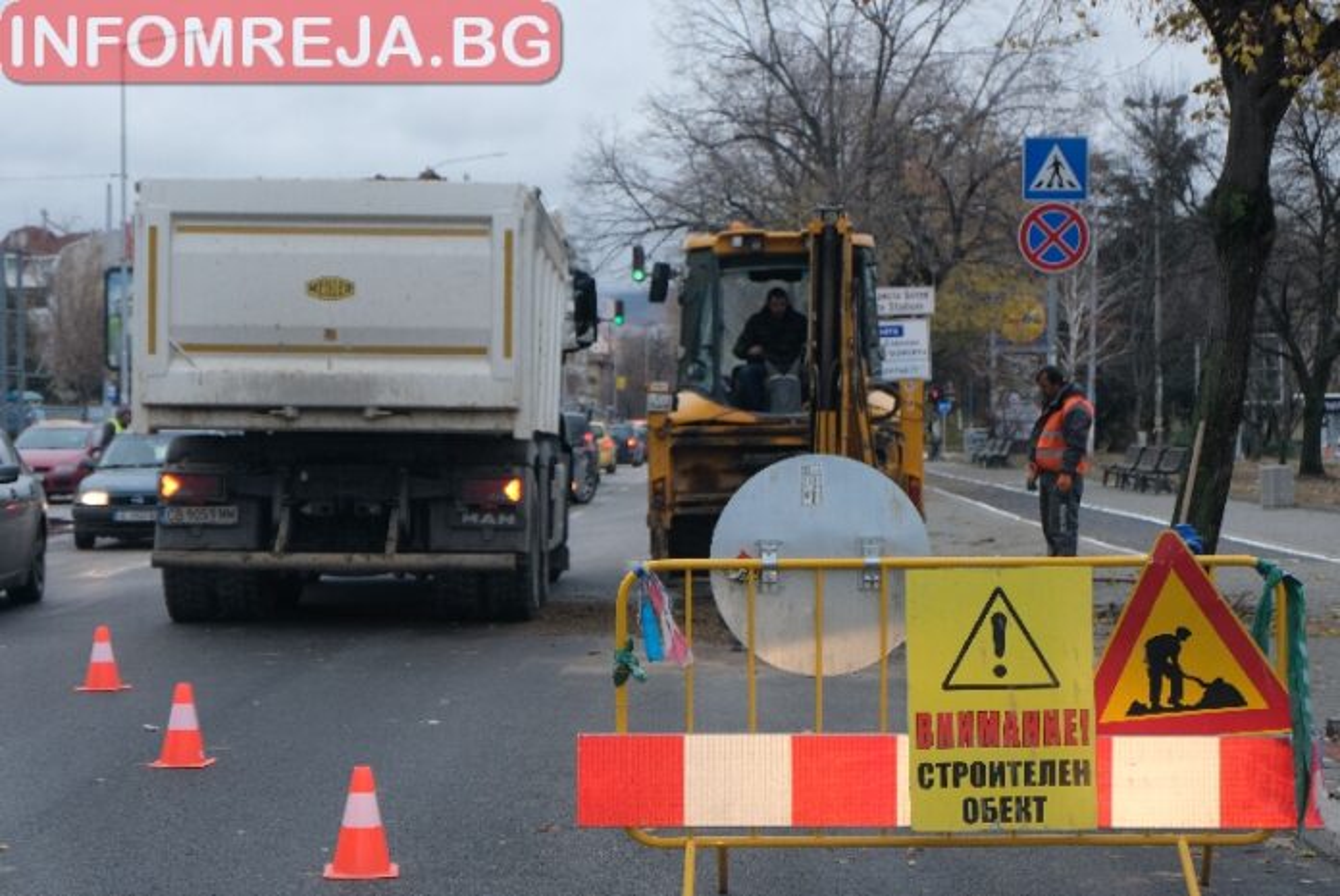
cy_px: 448
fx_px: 2793
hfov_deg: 27.0
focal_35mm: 75
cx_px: 670
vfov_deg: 18.2
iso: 500
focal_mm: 50
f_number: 5.6
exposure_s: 1/60
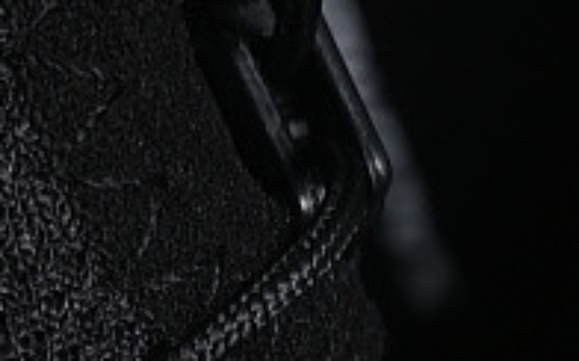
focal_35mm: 422
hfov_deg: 4.9
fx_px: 6651
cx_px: -470
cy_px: 399
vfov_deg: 3.1
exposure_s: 1/50
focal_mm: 50
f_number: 6.3
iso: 160
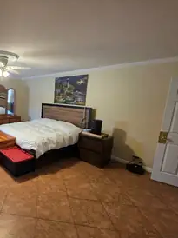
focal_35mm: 19
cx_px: 21
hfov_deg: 59.4
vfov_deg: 84.7
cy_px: 121
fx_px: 130
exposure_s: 1/60
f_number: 1.9
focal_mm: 2.2
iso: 320
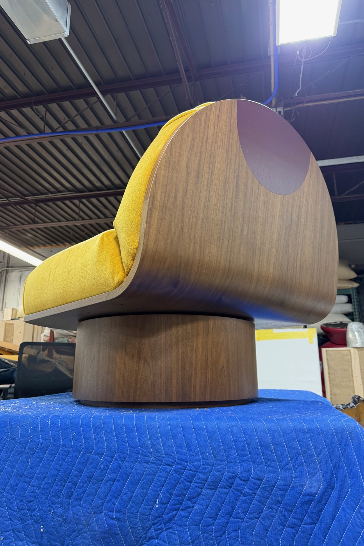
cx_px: 191
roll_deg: -0.1
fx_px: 379
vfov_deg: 71.5
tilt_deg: +14.6
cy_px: 273
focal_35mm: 25
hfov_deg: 51.3
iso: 200
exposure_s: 1/60
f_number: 1.78
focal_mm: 6.76
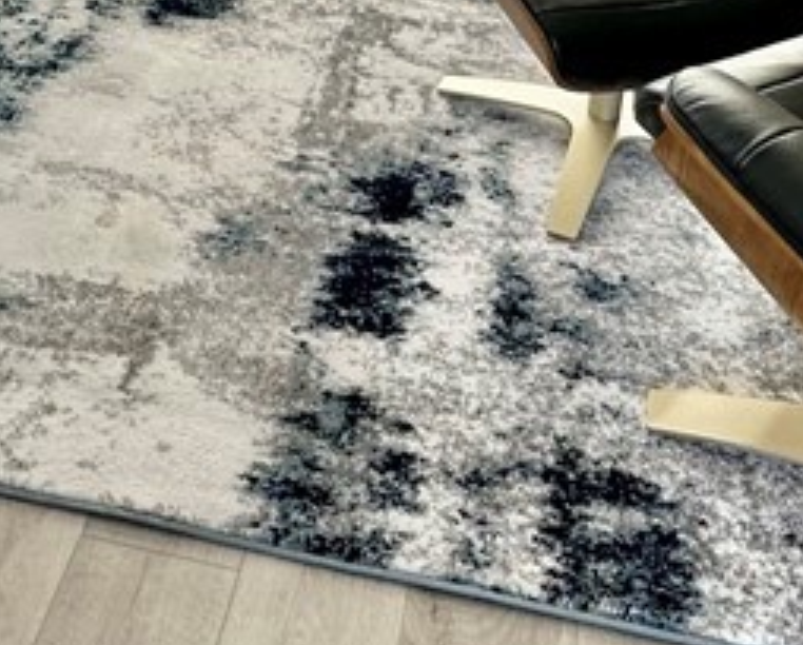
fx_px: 1309
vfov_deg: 23.0
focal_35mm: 55
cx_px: 351
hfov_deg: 34.1
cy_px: -294
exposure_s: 1/190
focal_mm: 2.22
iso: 40
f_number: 2.2
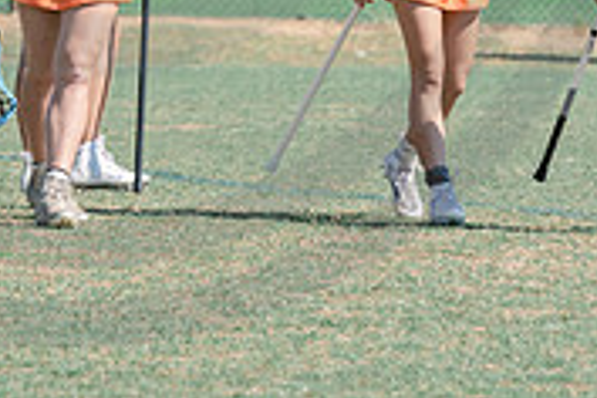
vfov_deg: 2.1
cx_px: 67
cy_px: -251
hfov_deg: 3.2
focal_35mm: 654
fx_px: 10845
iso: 400
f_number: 5.6
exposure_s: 1/2000
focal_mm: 200
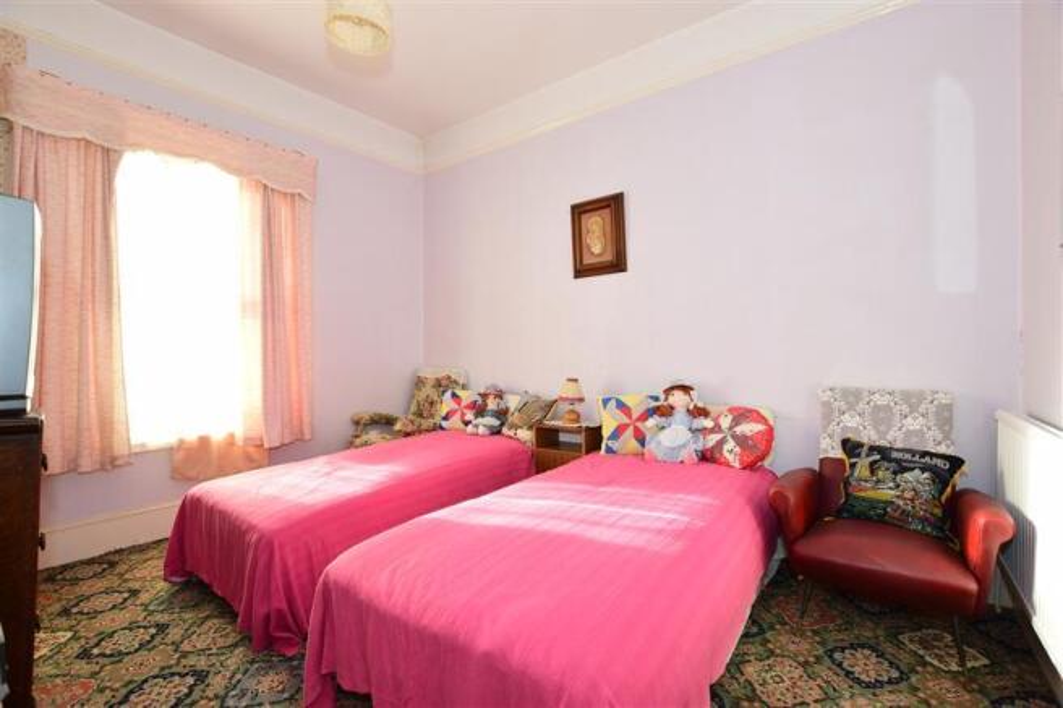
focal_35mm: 15
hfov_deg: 100.4
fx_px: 443
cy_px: 354
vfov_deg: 77.3
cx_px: 532
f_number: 5.6
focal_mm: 10
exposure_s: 1/100
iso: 400
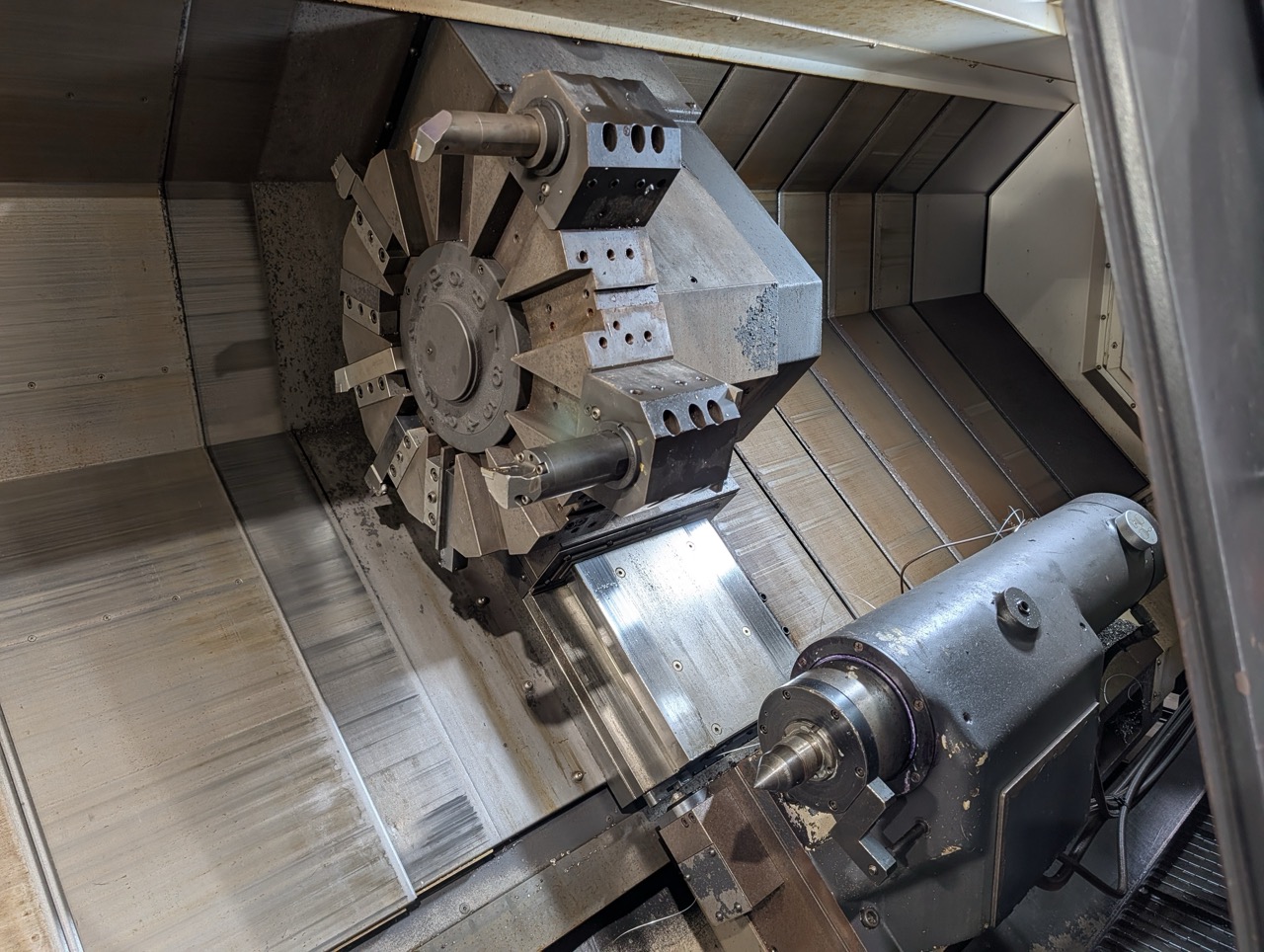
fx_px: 878
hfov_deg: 71.5
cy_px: 476
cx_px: 632
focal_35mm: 24
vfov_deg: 56.9
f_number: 1.68
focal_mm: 6.9
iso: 53
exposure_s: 1/47.7
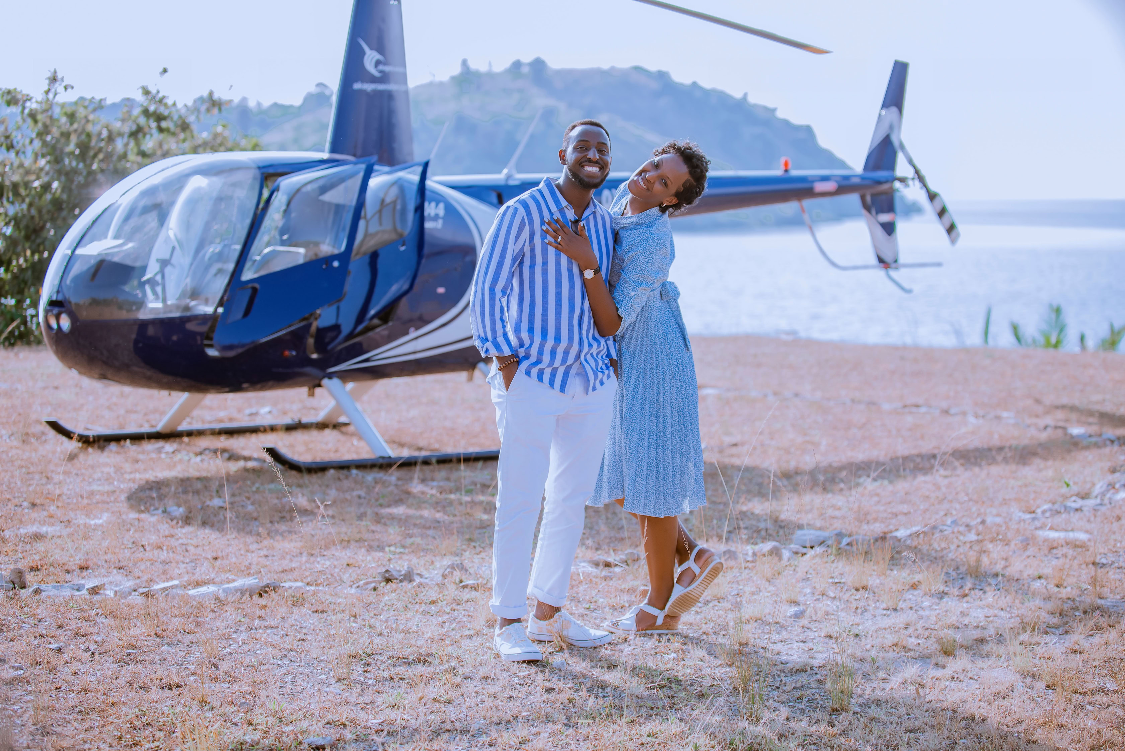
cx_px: 562
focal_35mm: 75
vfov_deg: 18.2
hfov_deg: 27.0
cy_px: 376
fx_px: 2345
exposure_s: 1/400
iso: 160
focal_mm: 75
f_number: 2.8
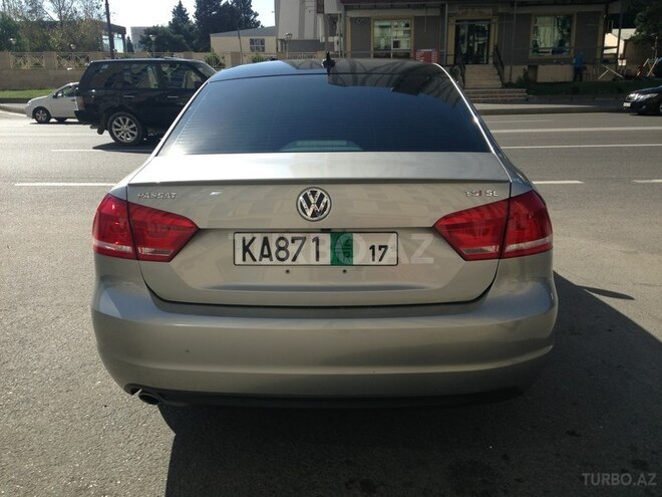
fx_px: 631
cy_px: 248
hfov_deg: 55.4
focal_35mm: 33
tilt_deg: -13.4
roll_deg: -1.5
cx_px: 331
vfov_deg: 42.9
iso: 50
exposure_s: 1/1391
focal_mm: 4.12
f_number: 2.4
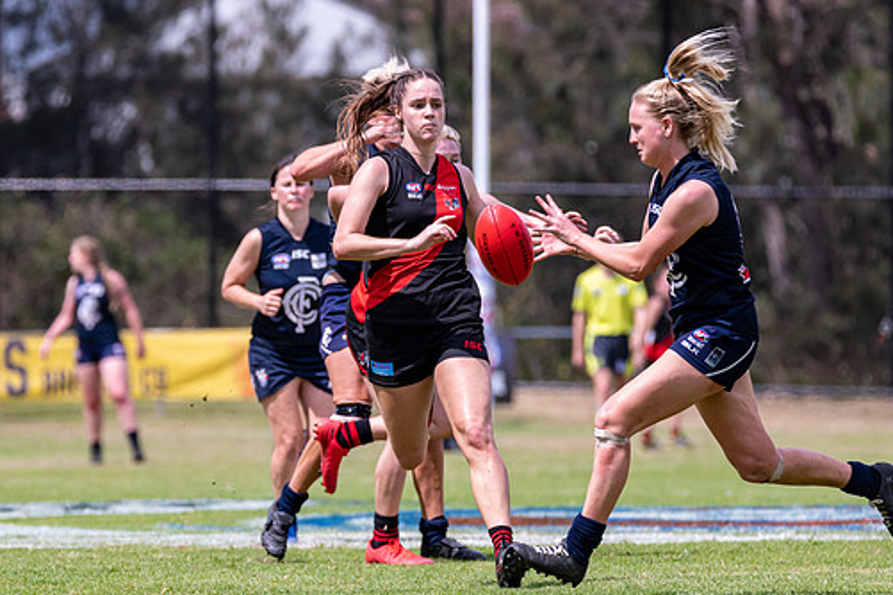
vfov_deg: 2.9
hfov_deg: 4.3
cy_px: 336
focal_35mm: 479
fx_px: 11881
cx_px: 348
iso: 800
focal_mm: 350
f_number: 6.3
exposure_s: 1/2500
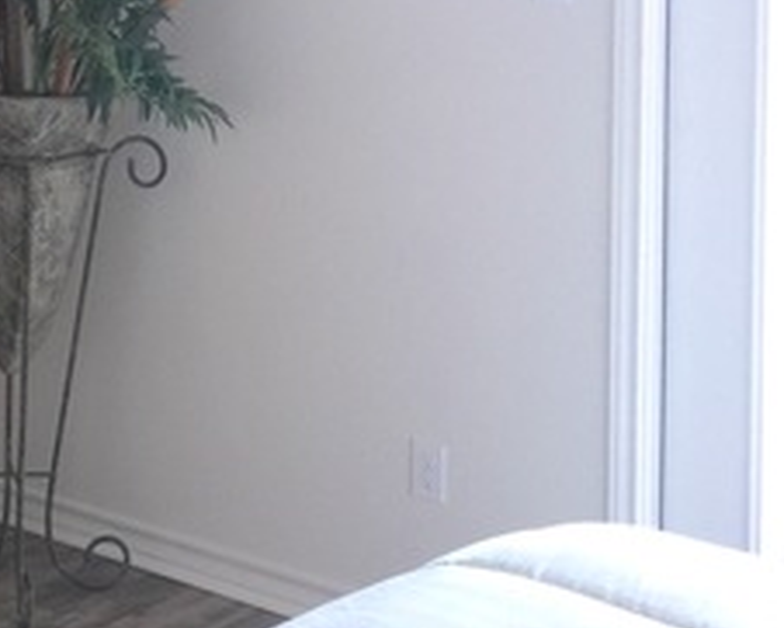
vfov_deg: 18.7
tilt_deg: -2.9
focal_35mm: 80
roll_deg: -1.1
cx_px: -194
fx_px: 1857
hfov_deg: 21.8
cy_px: 17
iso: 40
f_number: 2.2
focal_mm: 4.15
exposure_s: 1/30
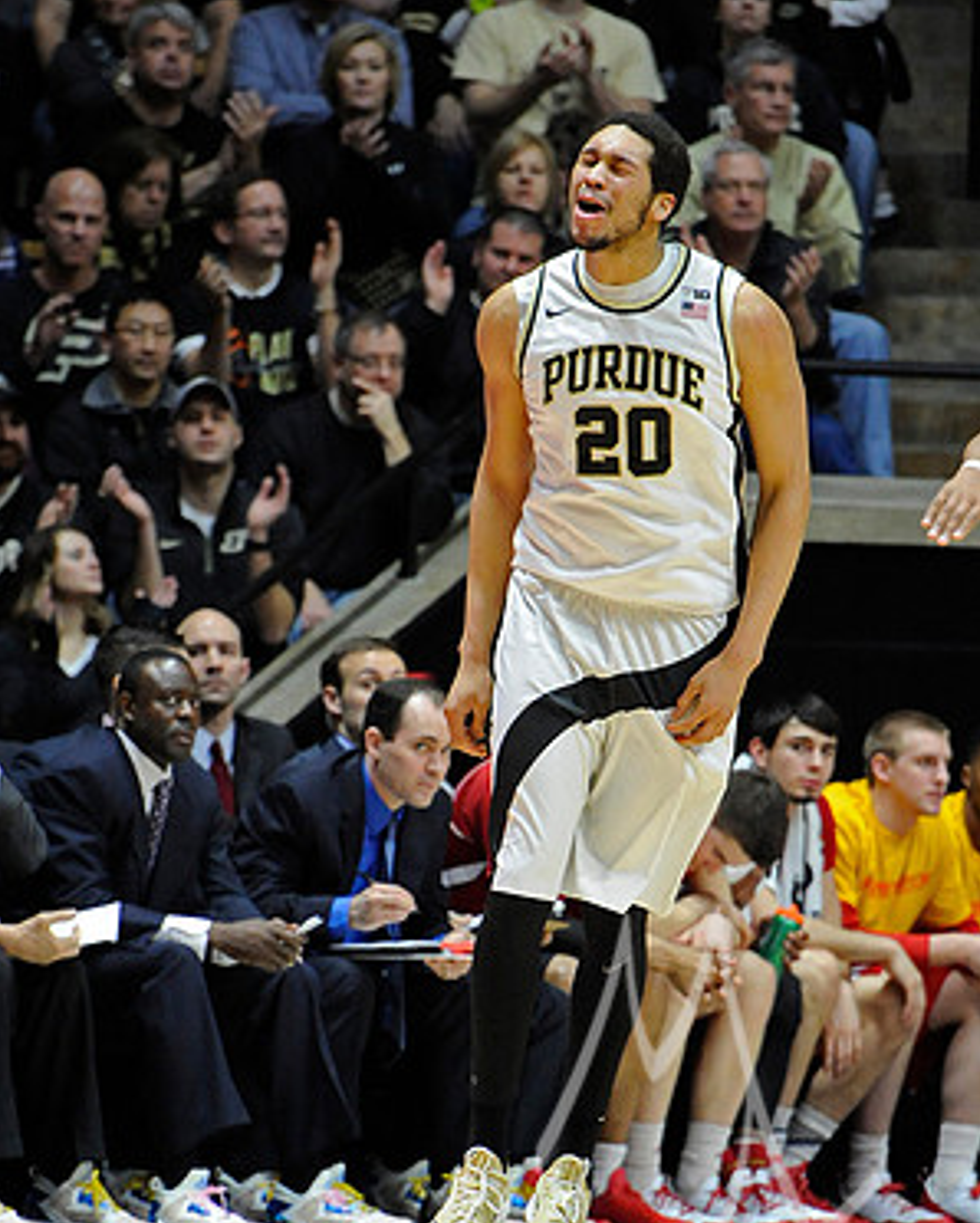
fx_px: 8223
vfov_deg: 8.5
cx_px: 492
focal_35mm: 227
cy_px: 681
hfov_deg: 6.8
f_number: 3.5
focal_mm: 200
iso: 4000
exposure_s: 1/1000
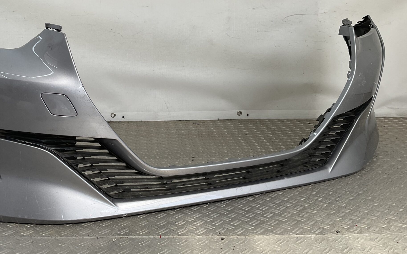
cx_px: 146
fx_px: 477
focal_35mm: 43
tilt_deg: -9.0
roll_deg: -0.4
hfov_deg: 45.7
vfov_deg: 29.6
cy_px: 81
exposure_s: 1/310
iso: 16
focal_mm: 3
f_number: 1.8
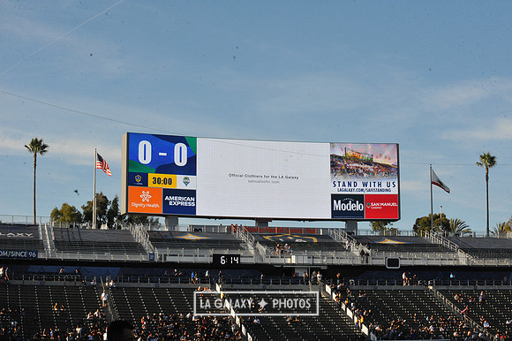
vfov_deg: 17.0
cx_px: 256
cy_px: 170
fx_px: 1137
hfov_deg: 25.4
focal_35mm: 80
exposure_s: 1/1000
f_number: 16
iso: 1600
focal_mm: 80
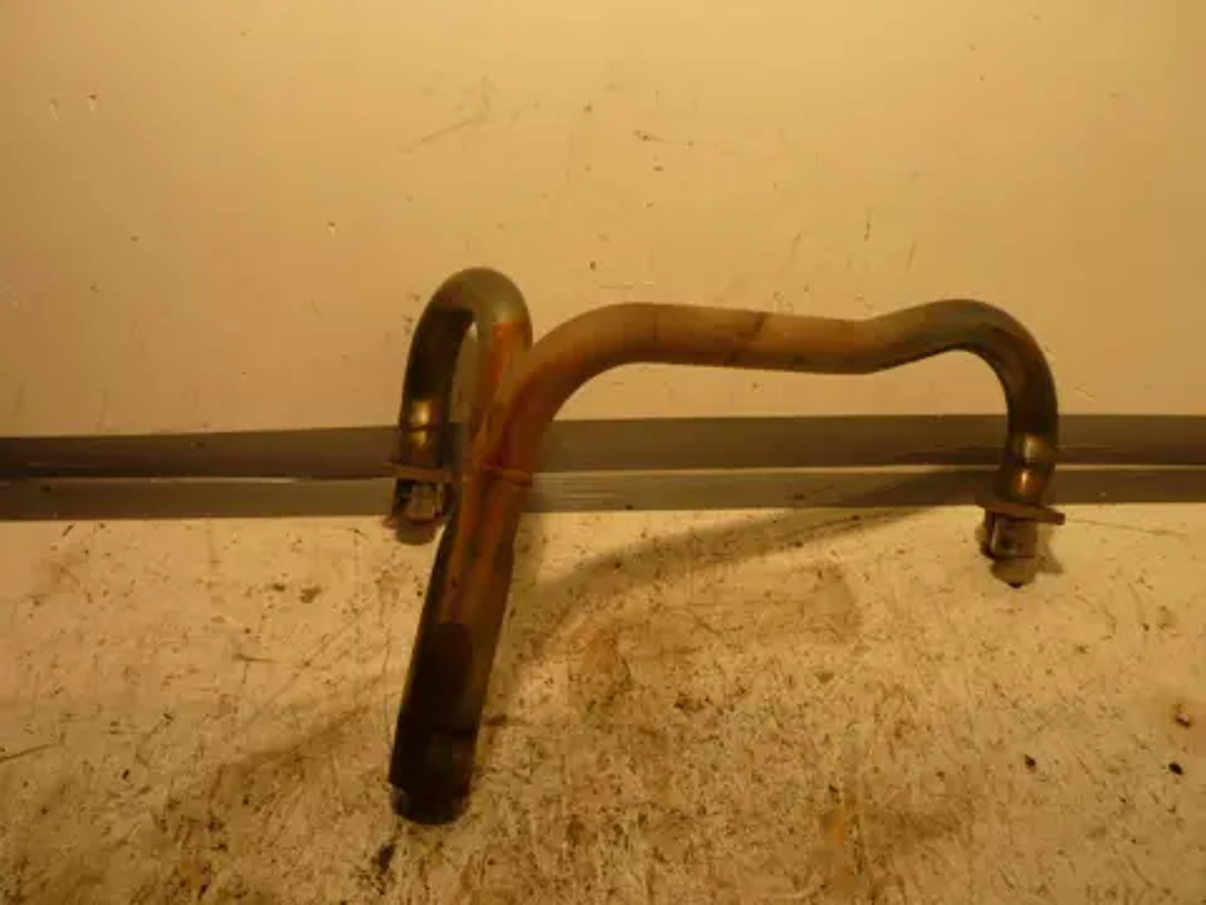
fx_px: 1150
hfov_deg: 55.4
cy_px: 452
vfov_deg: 42.9
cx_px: 603
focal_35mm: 33
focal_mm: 5.5
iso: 80
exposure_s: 1/60
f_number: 2.8
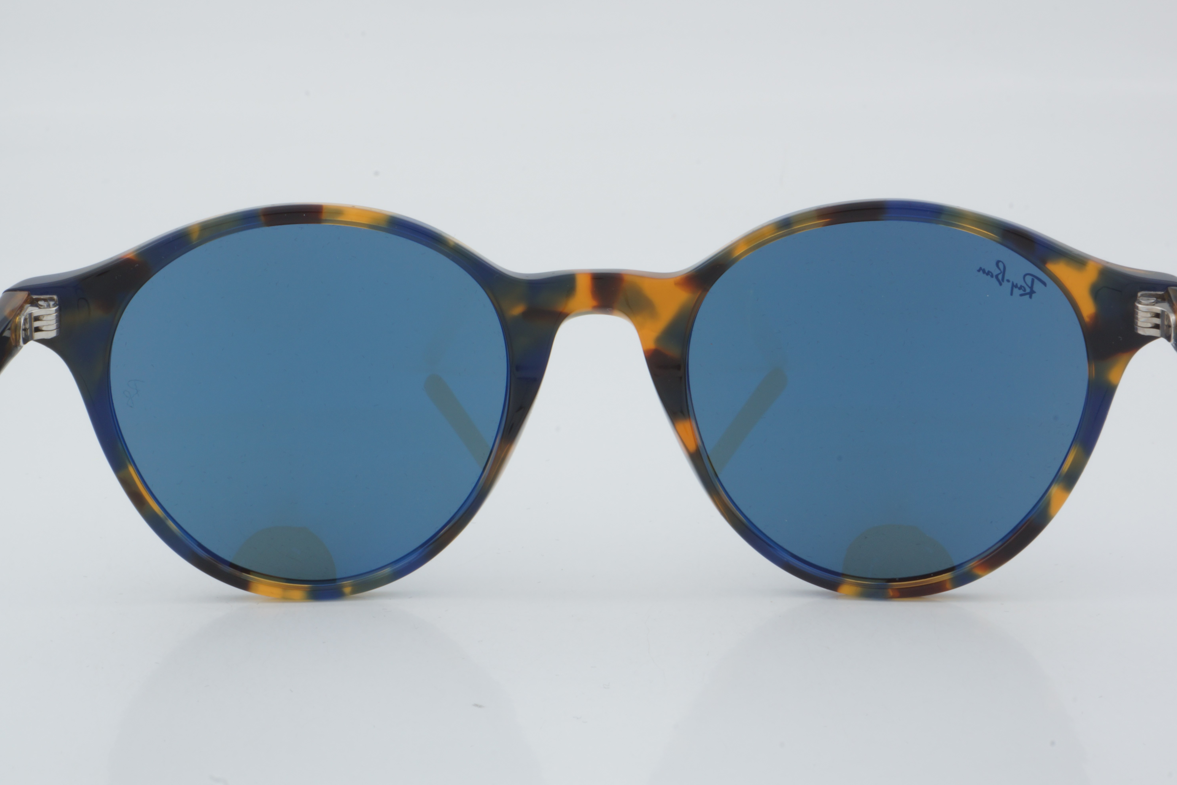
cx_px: 595
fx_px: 2485
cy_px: 397
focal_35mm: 76
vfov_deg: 17.9
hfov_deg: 26.7
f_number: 29
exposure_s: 1/4
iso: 100
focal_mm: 50
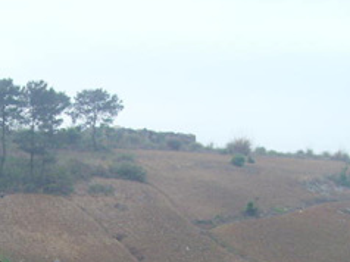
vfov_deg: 13.6
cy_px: 325
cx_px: 0
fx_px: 1061
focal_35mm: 105
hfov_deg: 18.3
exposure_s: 1/45
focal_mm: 6.6
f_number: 3.5
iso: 160
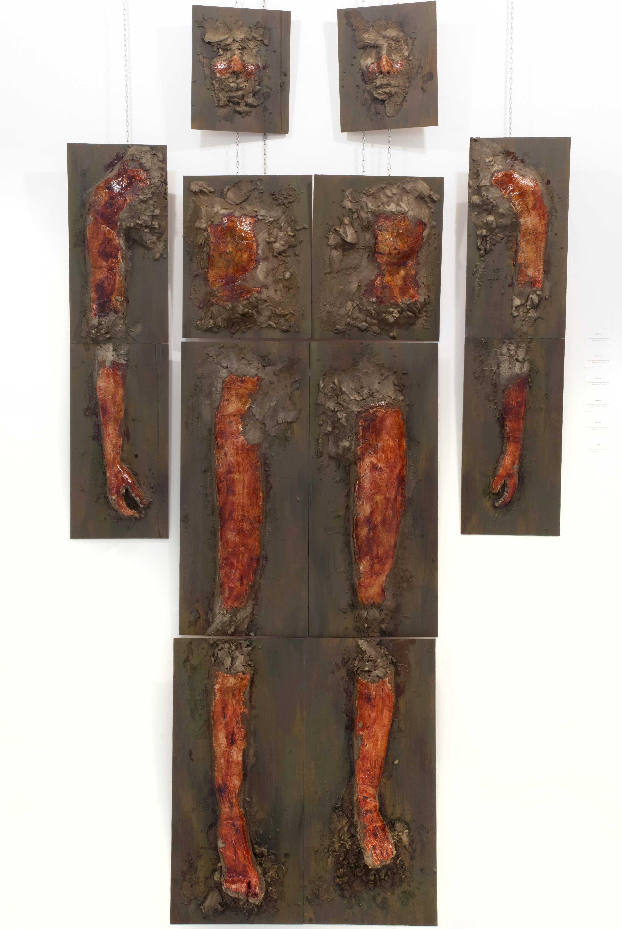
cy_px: 464
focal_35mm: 75
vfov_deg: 27.0
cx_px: 311
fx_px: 1938
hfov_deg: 18.2
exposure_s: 6
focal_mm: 50
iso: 100
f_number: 16
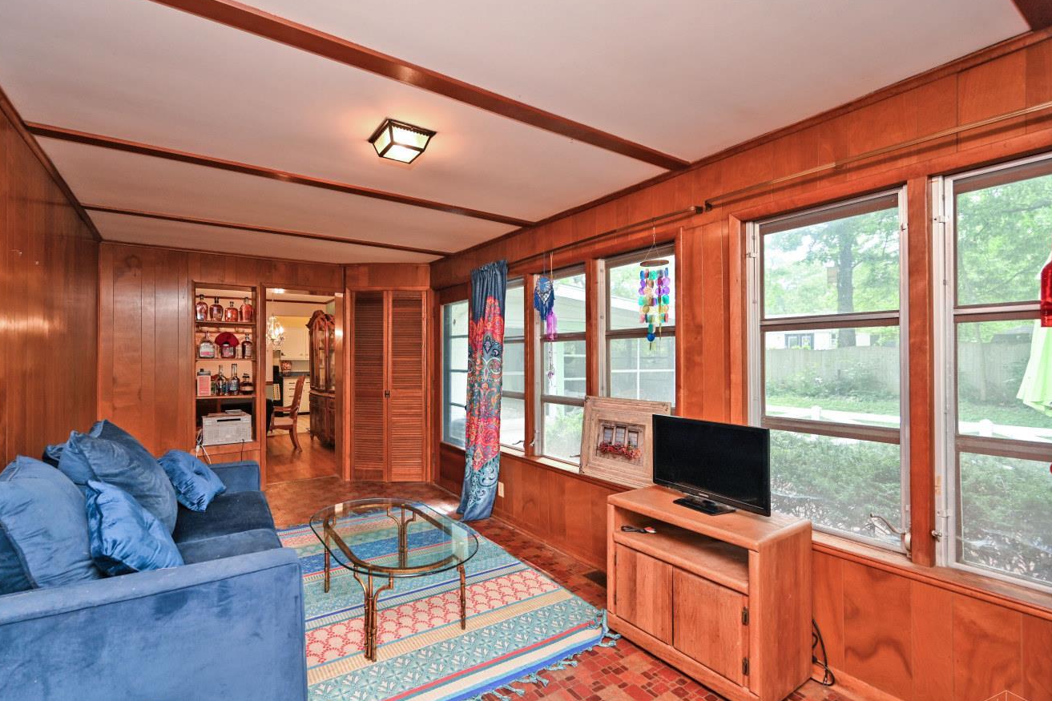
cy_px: 353
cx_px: 462
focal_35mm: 16
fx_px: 467
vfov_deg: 73.7
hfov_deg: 96.3
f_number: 4
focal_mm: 14
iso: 220
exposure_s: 1/60
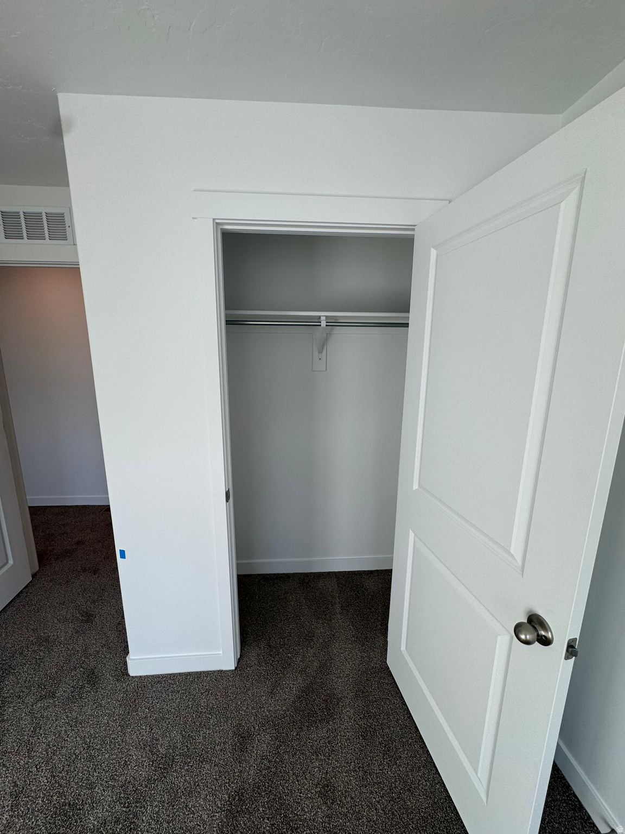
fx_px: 337
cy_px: 417
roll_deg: +0.2
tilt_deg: -10.9
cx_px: 312
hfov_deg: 85.7
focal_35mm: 14
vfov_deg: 102.1
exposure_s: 1/135
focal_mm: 2.22
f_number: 2.2
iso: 40
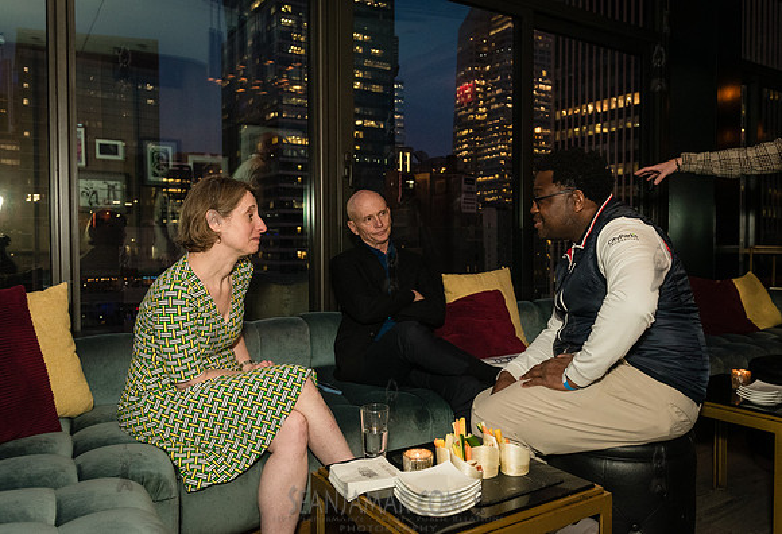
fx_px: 633
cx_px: 434
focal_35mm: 29
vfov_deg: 45.7
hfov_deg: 63.3
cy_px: 264
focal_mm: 26
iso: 4000
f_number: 4
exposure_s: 1/250
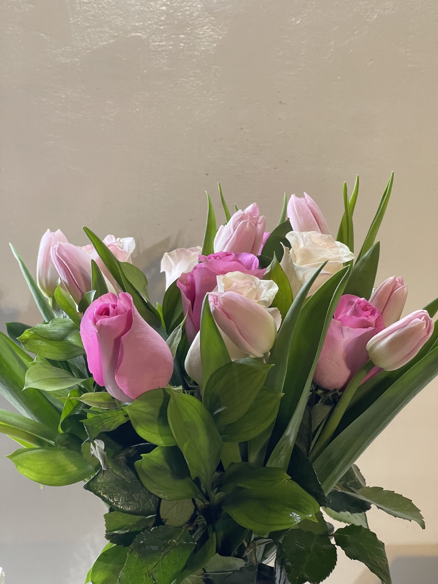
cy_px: 292
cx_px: 219
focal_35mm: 64
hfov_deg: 22.9
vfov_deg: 30.3
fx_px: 1080
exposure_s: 1/100
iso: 160
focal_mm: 7.5
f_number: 2.2
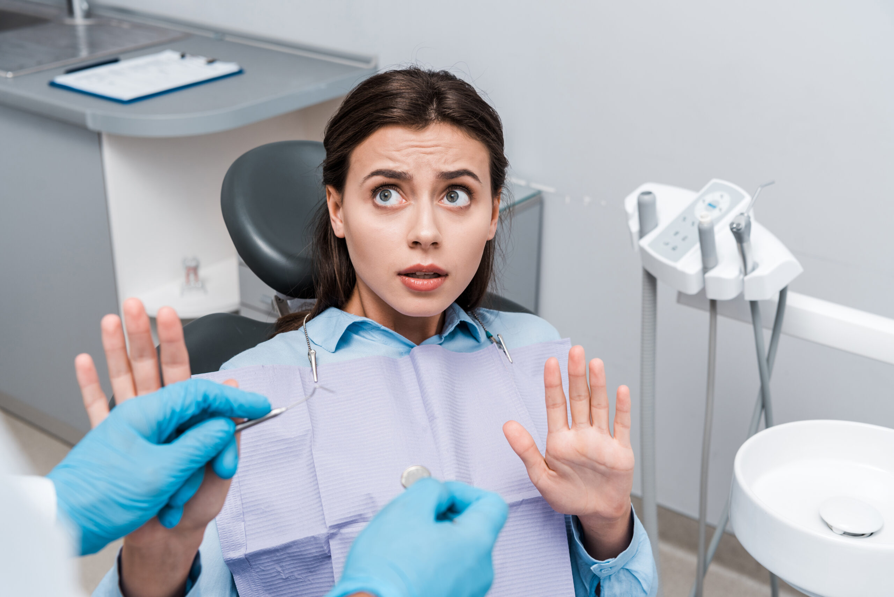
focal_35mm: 48
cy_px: 298
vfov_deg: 28.1
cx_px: 447
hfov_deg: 41.1
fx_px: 1192
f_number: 5
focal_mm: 48
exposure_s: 1/160
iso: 100
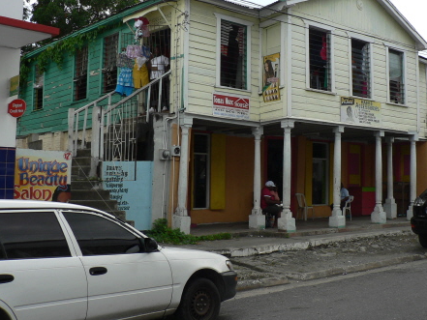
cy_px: 118
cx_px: 272
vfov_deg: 32.0
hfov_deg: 41.7
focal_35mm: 45
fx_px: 555
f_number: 4
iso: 64
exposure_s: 1/400
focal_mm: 6
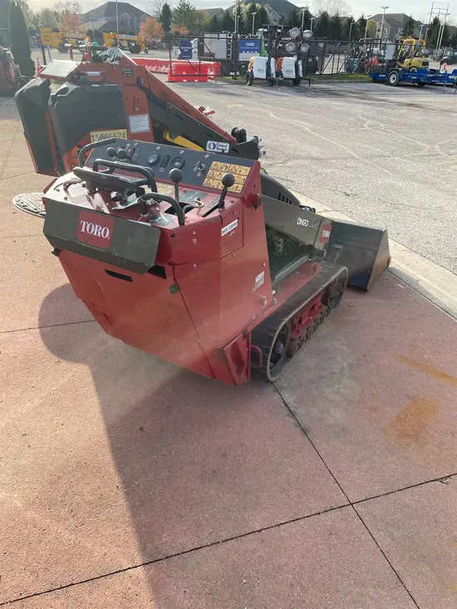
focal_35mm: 26
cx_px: 228
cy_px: 304
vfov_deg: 67.3
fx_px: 458
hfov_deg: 53.1
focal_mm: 4.2
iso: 50
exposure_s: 1/1383
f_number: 1.6
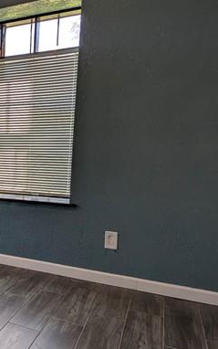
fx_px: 323
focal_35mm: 34
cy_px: 191
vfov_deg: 56.6
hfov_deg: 31.2
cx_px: -46
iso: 52
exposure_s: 1/120
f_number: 1.95
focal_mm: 2.23
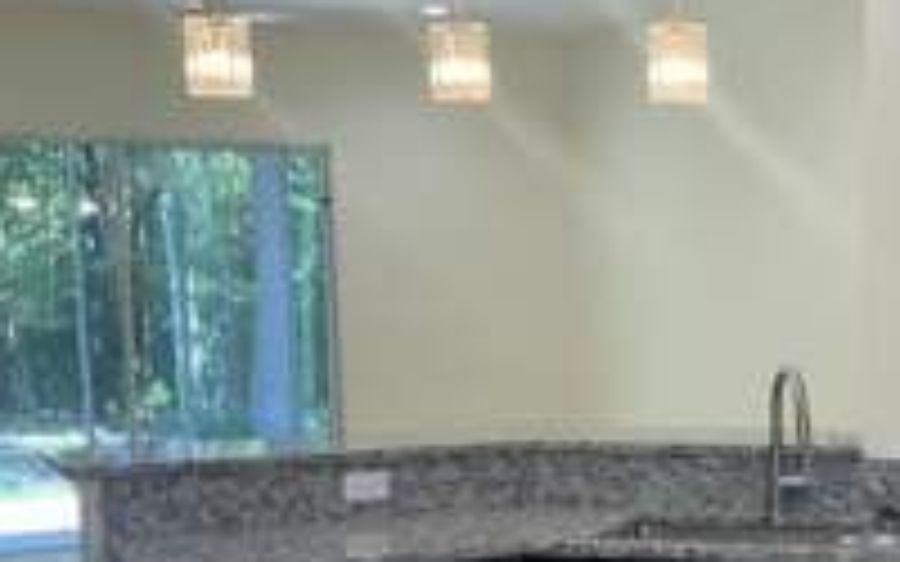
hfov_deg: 30.0
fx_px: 1619
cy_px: 497
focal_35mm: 66
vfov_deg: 19.4
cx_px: 778
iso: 50
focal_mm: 4.25
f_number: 1.8
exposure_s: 1/60
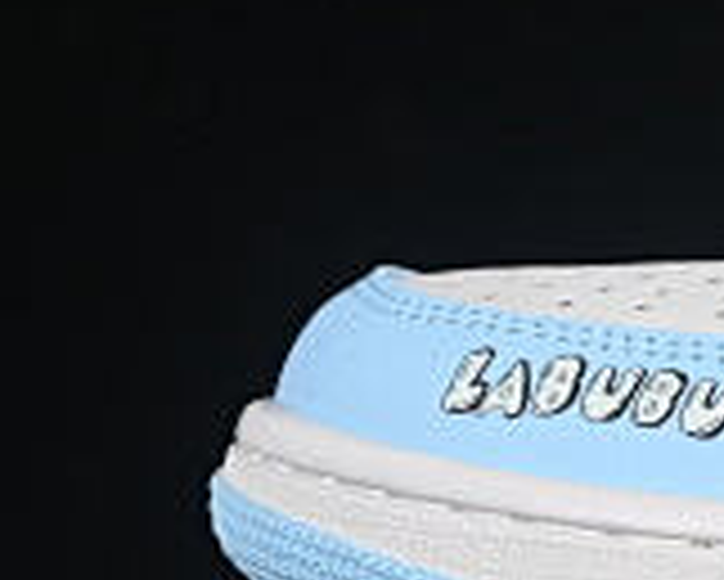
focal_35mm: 349
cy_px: 20
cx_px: 1435
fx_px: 7483
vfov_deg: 4.4
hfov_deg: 5.4
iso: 160
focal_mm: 50
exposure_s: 1/80
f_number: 8
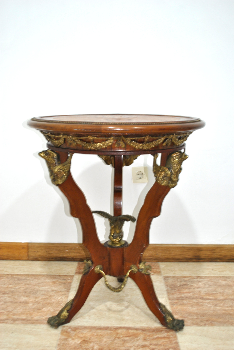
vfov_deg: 49.5
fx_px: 379
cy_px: 175
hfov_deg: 34.3
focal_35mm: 39
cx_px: 117
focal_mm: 26
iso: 200
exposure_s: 1/13
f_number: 4.2
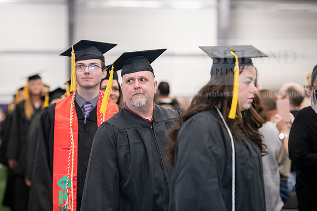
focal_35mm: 125
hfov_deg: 16.4
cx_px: 158
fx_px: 1101
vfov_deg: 11.0
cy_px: 106
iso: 3200
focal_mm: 125
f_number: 3.2
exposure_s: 1/200
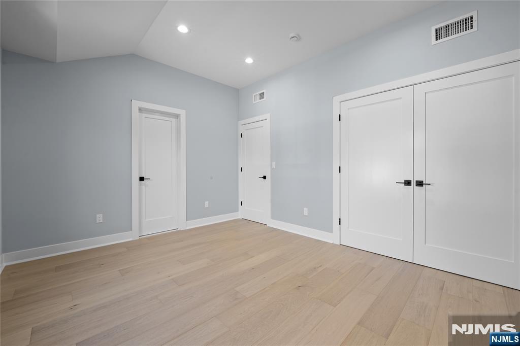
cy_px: 173
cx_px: 260
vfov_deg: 81.2
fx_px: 202
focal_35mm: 14
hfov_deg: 104.3
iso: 200
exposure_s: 1/6
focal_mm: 14
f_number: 9
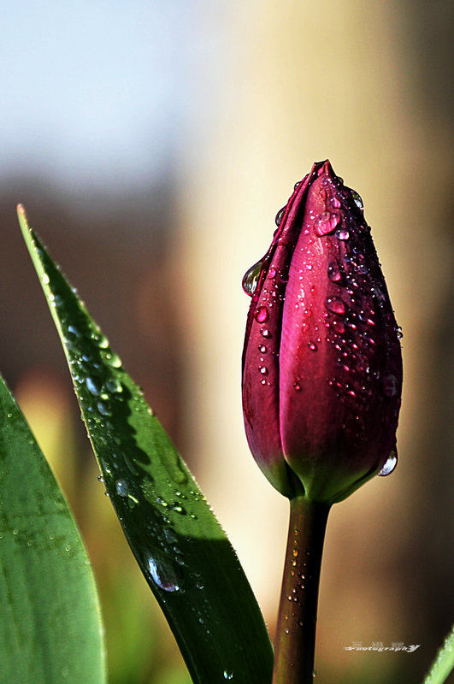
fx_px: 2988
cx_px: 227
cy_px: 342
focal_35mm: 158
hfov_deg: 8.7
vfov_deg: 13.1
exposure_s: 1/640
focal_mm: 105
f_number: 5.6
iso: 200
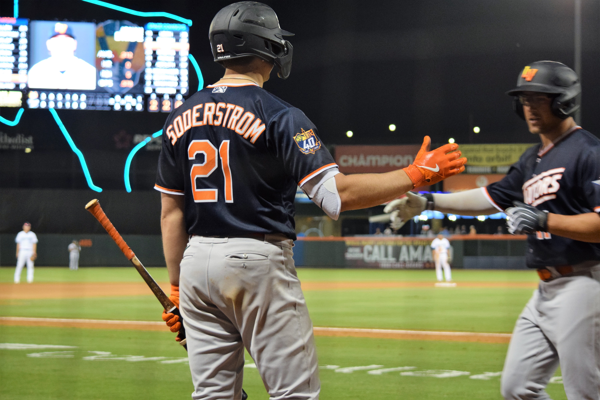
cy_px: 200
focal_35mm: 93
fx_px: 1550
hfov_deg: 21.9
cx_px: 300
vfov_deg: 14.7
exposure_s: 1/200
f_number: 4.5
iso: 2000
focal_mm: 62
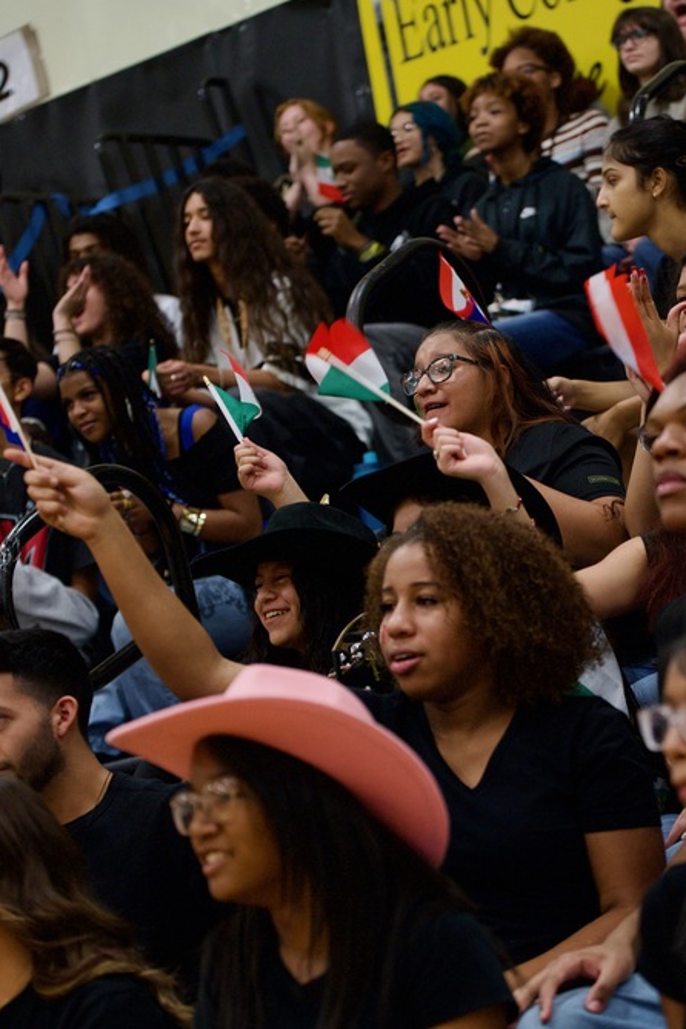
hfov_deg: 12.8
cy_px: 519
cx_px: 528
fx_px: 3058
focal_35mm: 107
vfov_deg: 19.1
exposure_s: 1/320
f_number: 2.8
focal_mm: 70
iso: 2500
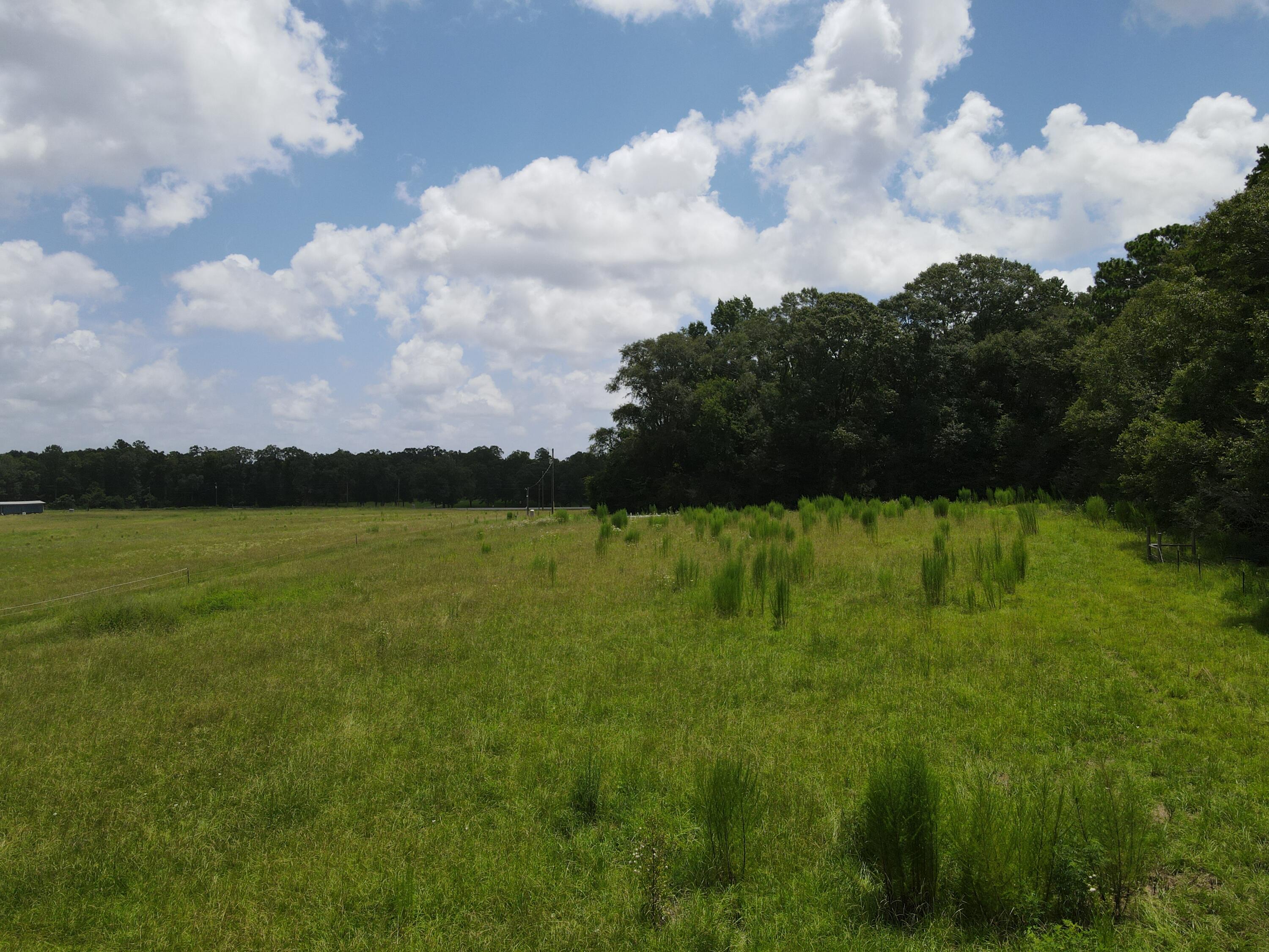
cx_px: 634
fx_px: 880
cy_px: 476
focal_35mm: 24
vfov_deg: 56.8
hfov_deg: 71.6
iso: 100
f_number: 2.8
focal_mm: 4.5
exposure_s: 1/1000
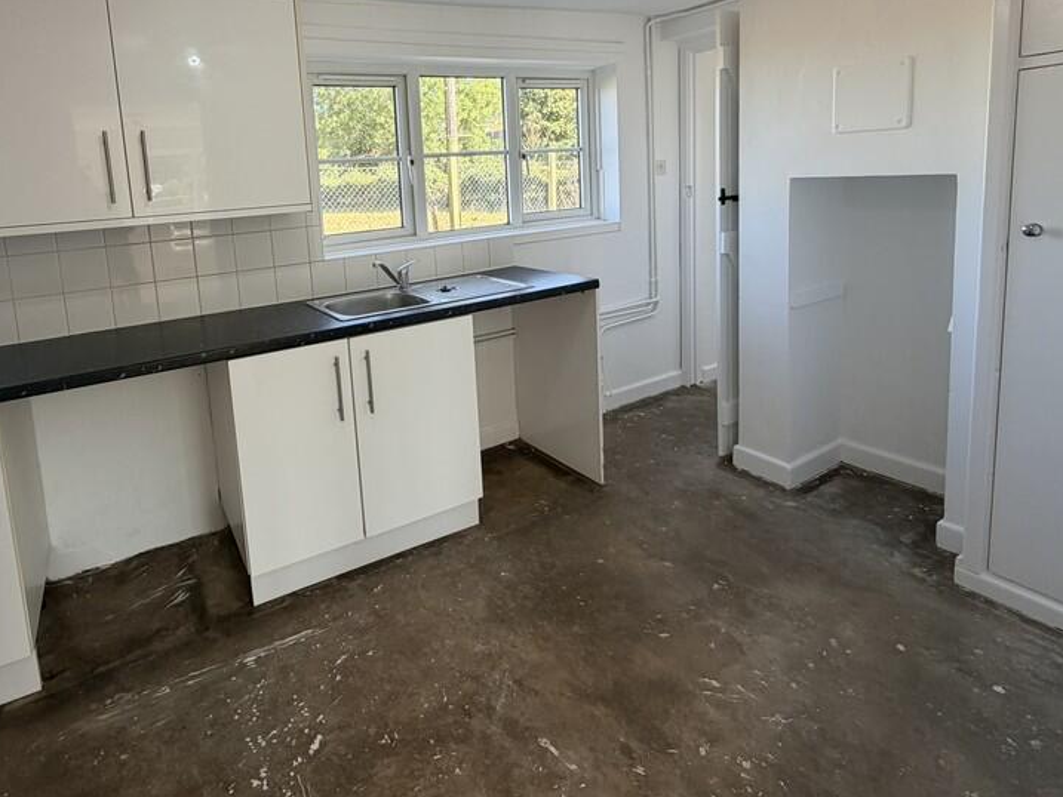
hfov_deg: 80.5
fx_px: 614
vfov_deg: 64.0
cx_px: 414
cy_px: 255
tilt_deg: -7.0
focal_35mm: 20
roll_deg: +4.0
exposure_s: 1/121
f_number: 2.2
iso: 80
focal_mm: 2.22
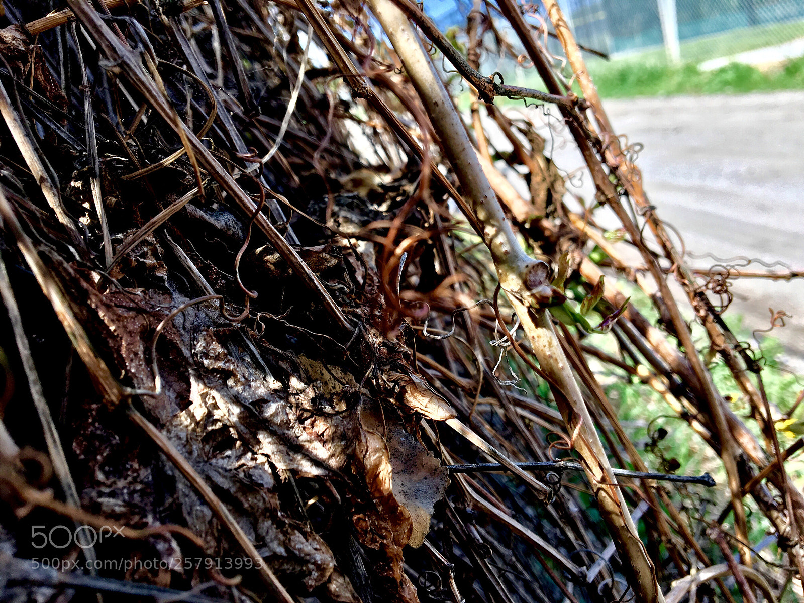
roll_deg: +16.8
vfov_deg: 48.2
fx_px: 674
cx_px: 402
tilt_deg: -17.7
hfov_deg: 61.7
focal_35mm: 29
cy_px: 302
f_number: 2.2
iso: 25
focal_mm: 4.15
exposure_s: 1/574
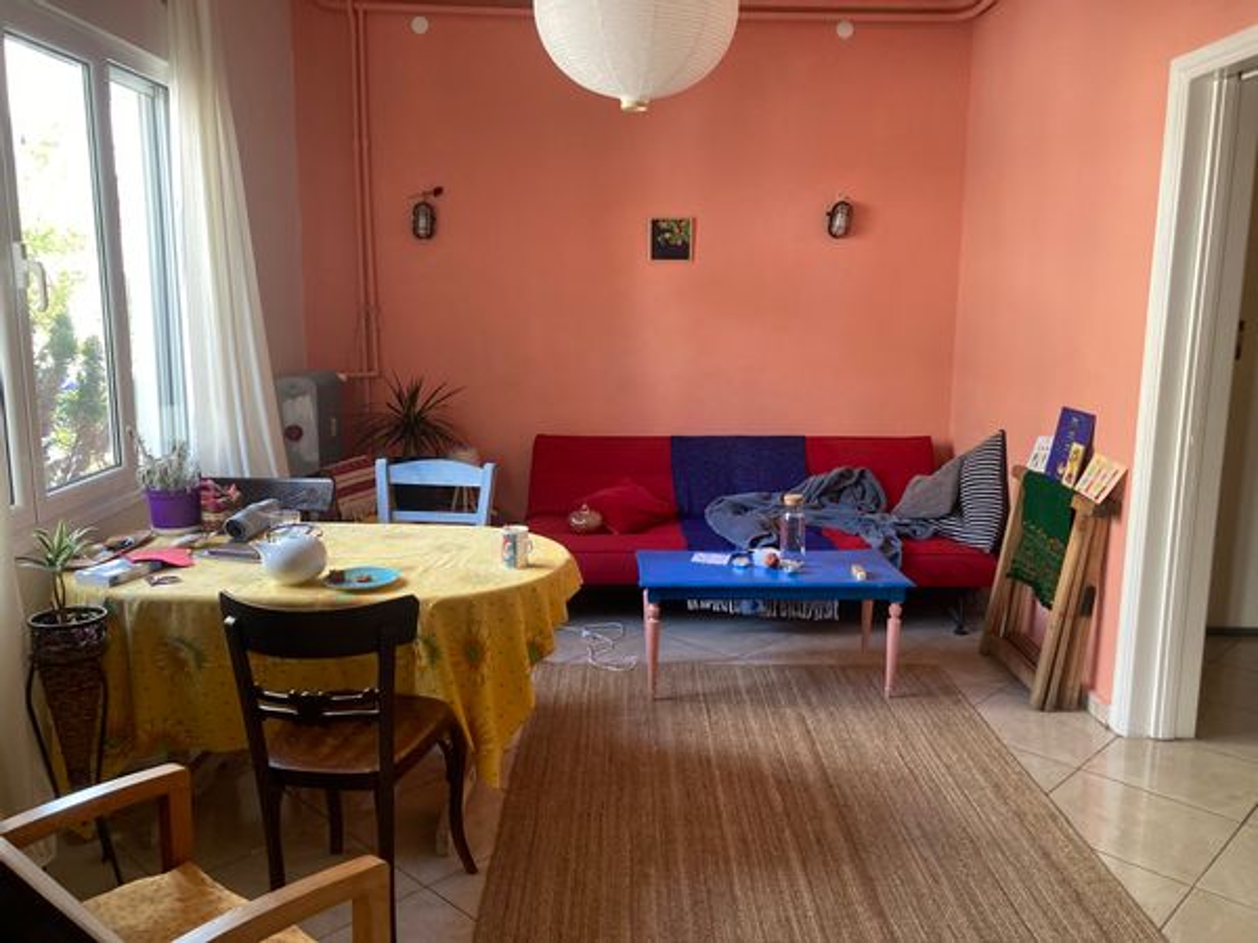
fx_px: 1018
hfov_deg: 63.4
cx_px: 629
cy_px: 472
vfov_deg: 49.7
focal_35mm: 28
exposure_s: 1/60
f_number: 1.8
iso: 125
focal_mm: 3.99
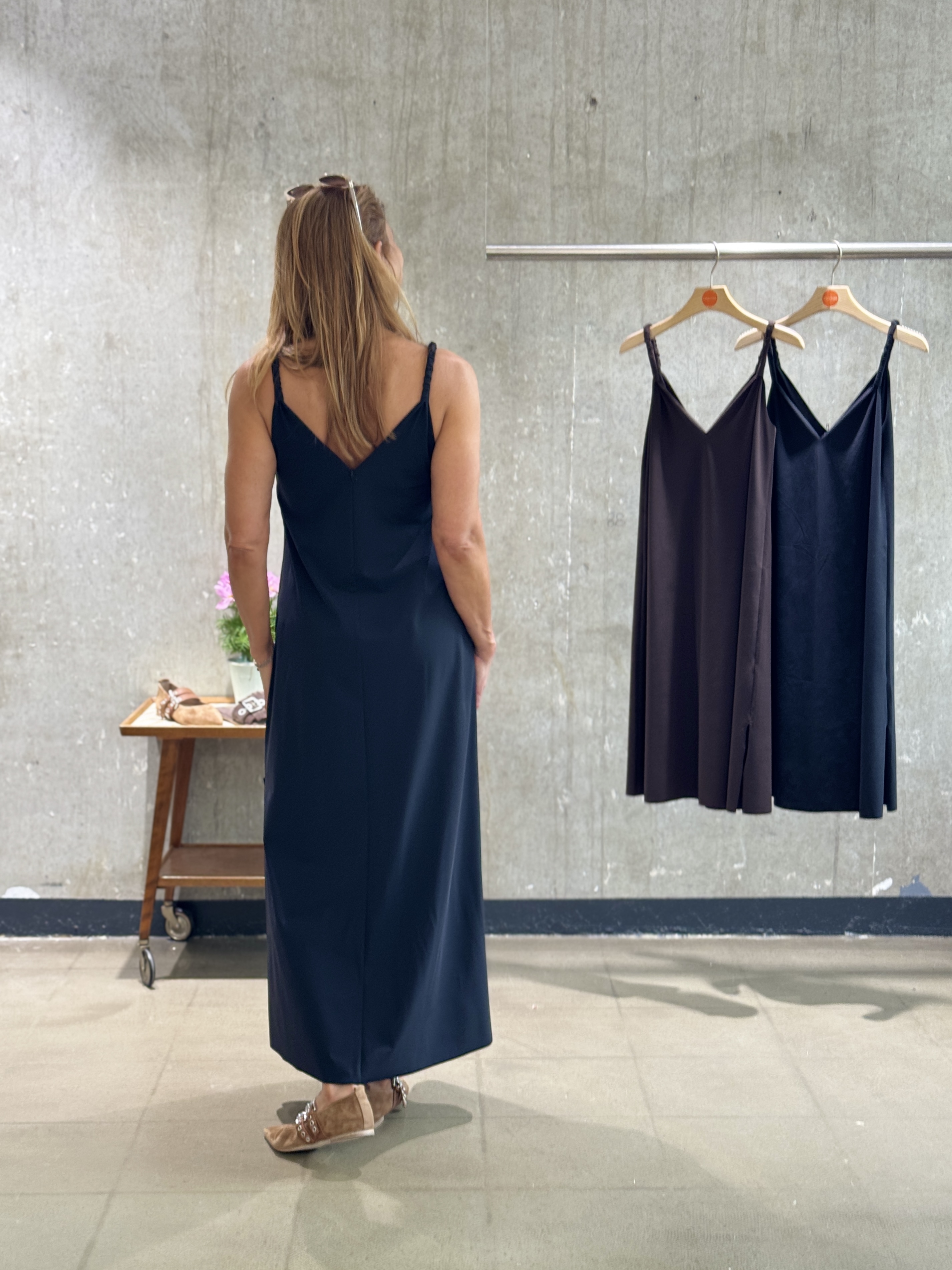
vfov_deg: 39.7
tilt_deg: -6.6
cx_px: 476
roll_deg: -1.2
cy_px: 635
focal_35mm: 48
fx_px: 1760
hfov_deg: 30.3
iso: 100
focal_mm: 6.76
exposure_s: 1/50
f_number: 1.78
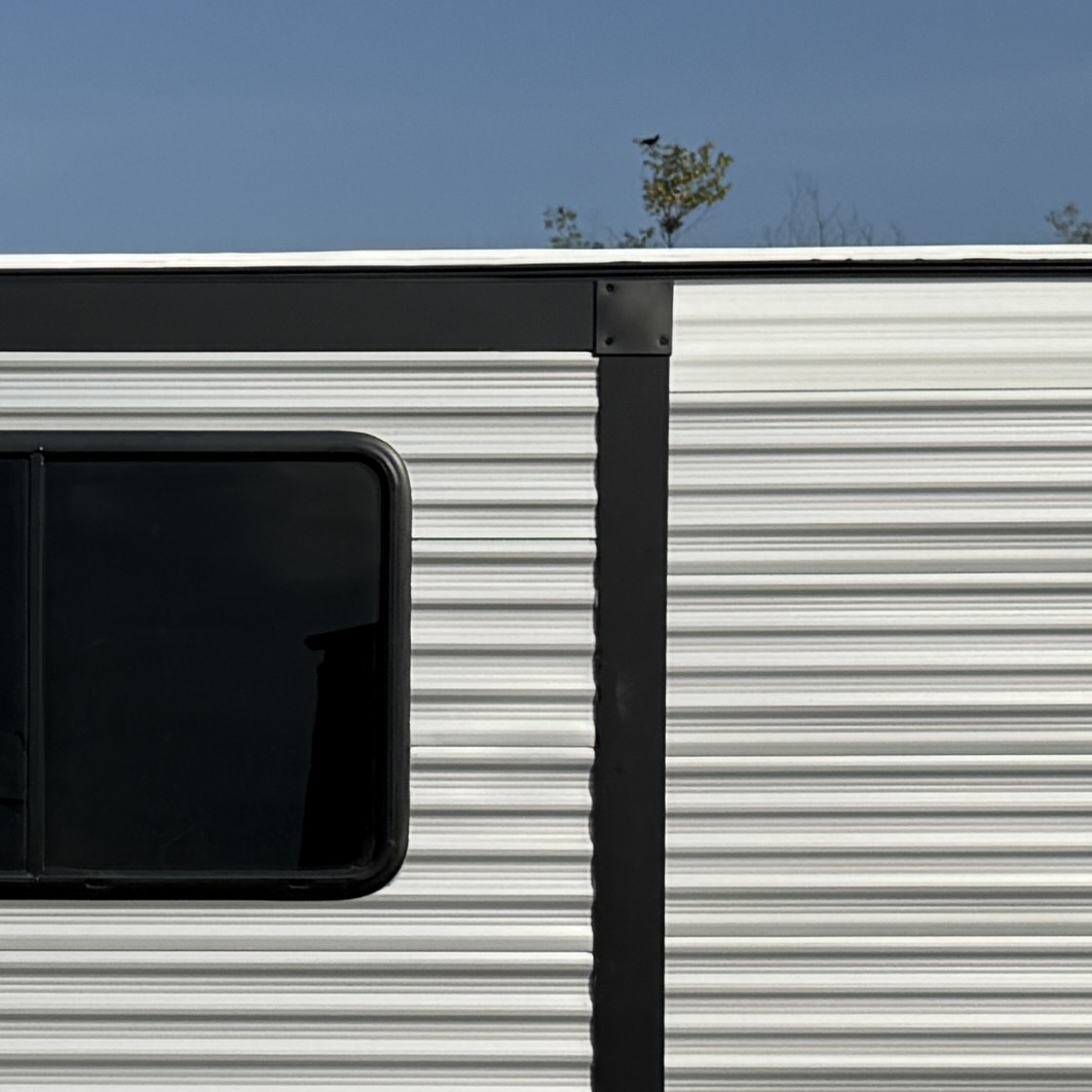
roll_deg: -1.1
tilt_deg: -2.5
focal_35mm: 114
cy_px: 1031
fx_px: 4069
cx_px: -255
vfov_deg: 15.1
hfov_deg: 14.7
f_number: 1.78
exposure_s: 1/8130
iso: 80
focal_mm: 6.76
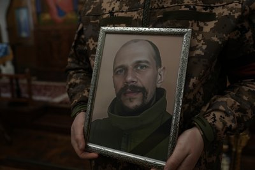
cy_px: 85
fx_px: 205
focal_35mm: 29
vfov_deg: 45.0
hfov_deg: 63.6
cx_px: 128
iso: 800
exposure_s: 1/50
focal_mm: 29
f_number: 2.8
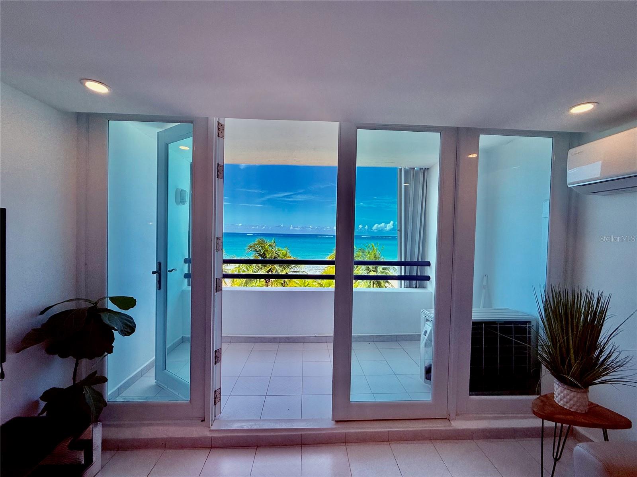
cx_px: 318
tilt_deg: -1.5
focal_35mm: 14
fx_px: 258
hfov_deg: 102.1
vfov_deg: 85.6
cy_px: 238
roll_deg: -1.2
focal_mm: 2.22
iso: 50
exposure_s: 1/1105
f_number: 2.2
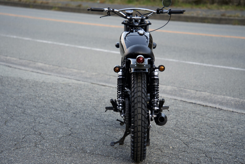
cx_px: 122
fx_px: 796
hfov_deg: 17.5
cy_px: 82
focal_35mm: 117
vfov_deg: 11.7
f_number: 5
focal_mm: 117
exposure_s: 1/160
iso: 640
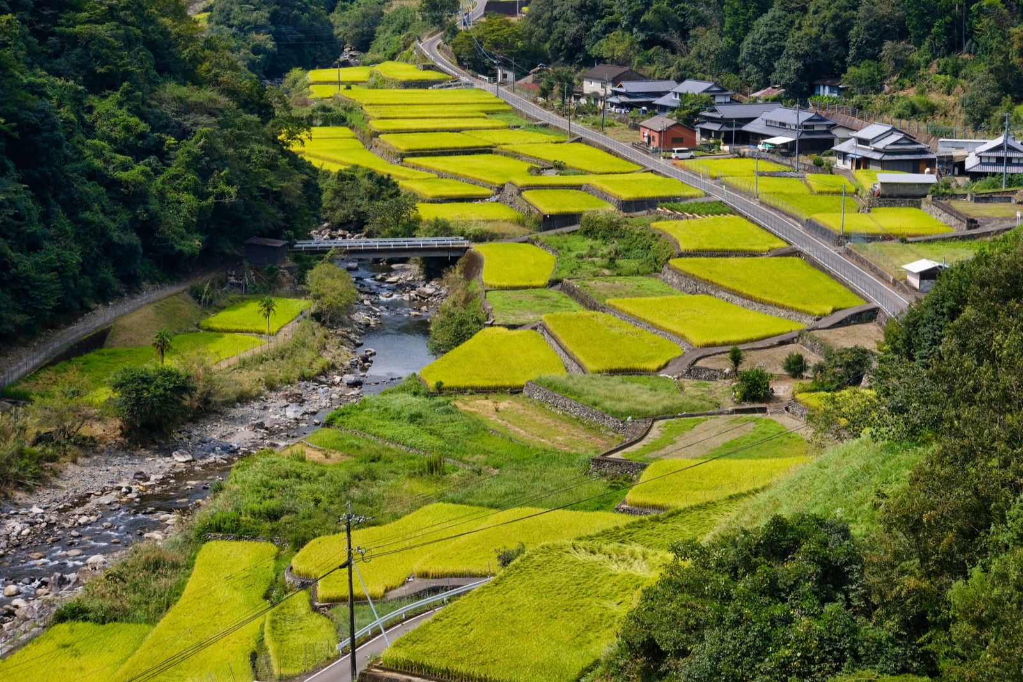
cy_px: 341
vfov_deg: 16.4
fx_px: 2358
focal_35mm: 83
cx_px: 512
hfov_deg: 24.5
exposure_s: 1/1100
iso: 640
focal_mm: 55
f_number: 8
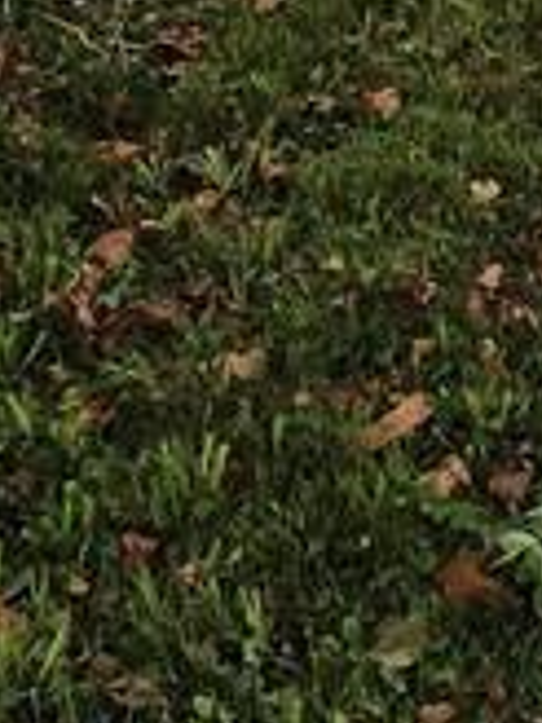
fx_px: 1691
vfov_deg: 20.3
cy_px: -401
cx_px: 414
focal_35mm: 81
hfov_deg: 18.1
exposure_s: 1/950
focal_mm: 2.2
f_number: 2.2
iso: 50
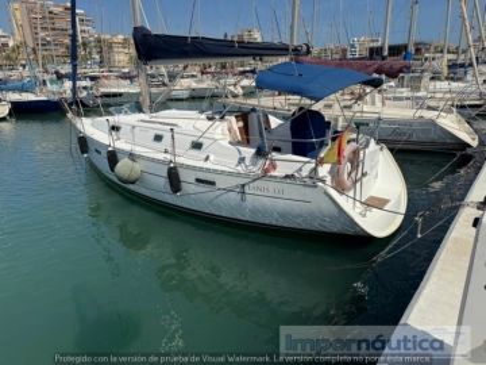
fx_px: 337
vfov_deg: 56.8
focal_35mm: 24
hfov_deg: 71.6
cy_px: 182
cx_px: 243
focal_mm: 6.76
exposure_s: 1/9009
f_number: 1.78
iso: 80
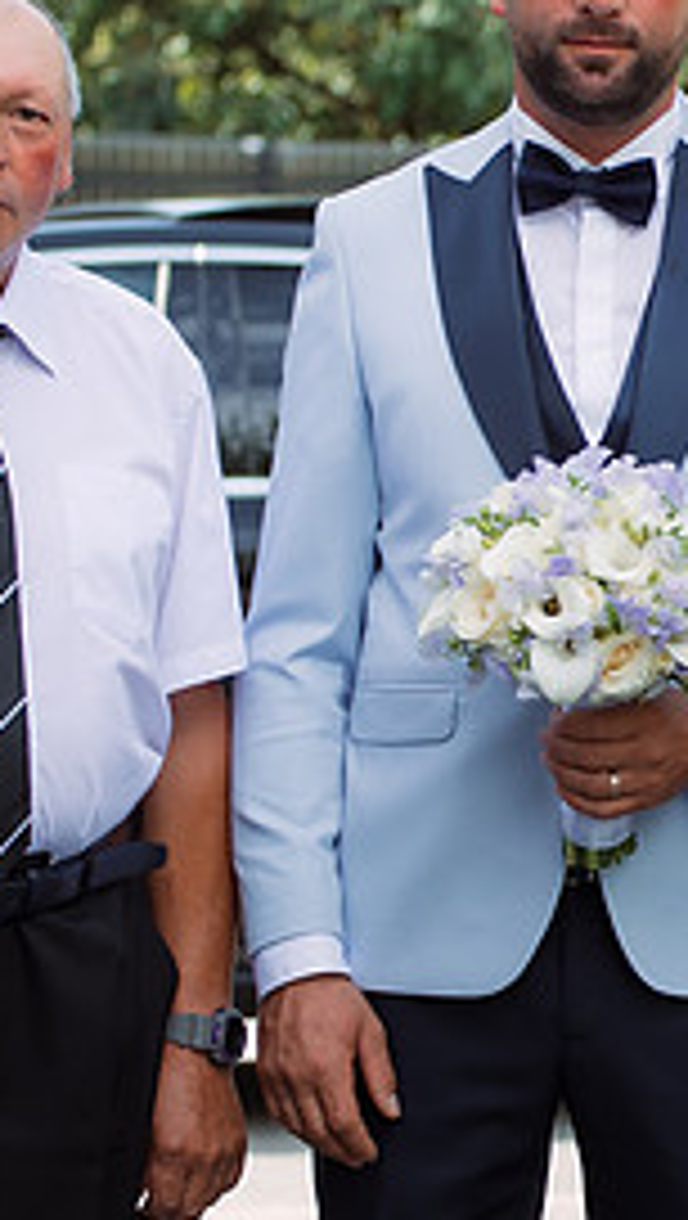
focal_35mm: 225
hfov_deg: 5.4
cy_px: 571
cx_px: 725
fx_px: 7277
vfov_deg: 9.6
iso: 200
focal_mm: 85
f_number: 4
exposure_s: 1/400
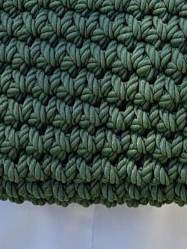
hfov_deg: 11.9
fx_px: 886
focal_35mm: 123
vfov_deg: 14.8
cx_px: 197
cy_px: -138
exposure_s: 1/650
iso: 50
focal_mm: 5.23
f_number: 1.8
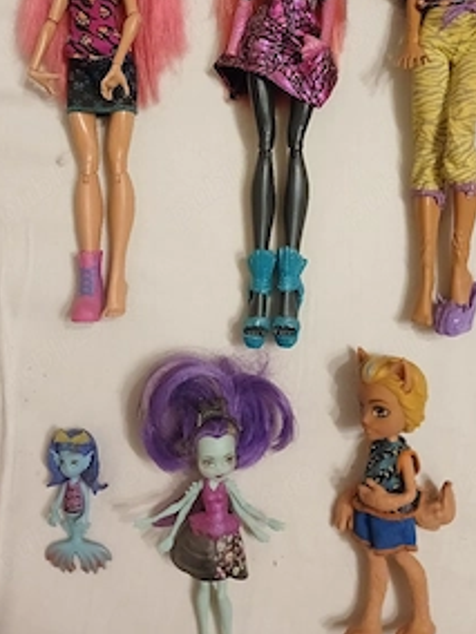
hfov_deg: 37.6
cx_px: 286
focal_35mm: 38
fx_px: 697
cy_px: 196
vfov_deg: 47.9
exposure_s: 1/16.7
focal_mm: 3.98
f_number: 1.8
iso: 800
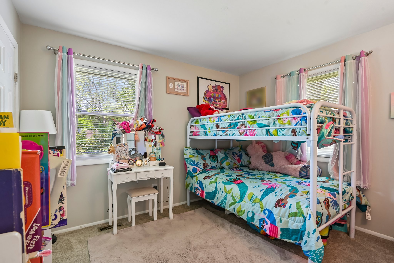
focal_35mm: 16
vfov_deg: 73.7
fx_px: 175
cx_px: 197
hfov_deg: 96.7
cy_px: 132
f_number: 8
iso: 400
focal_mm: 16
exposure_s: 1/6
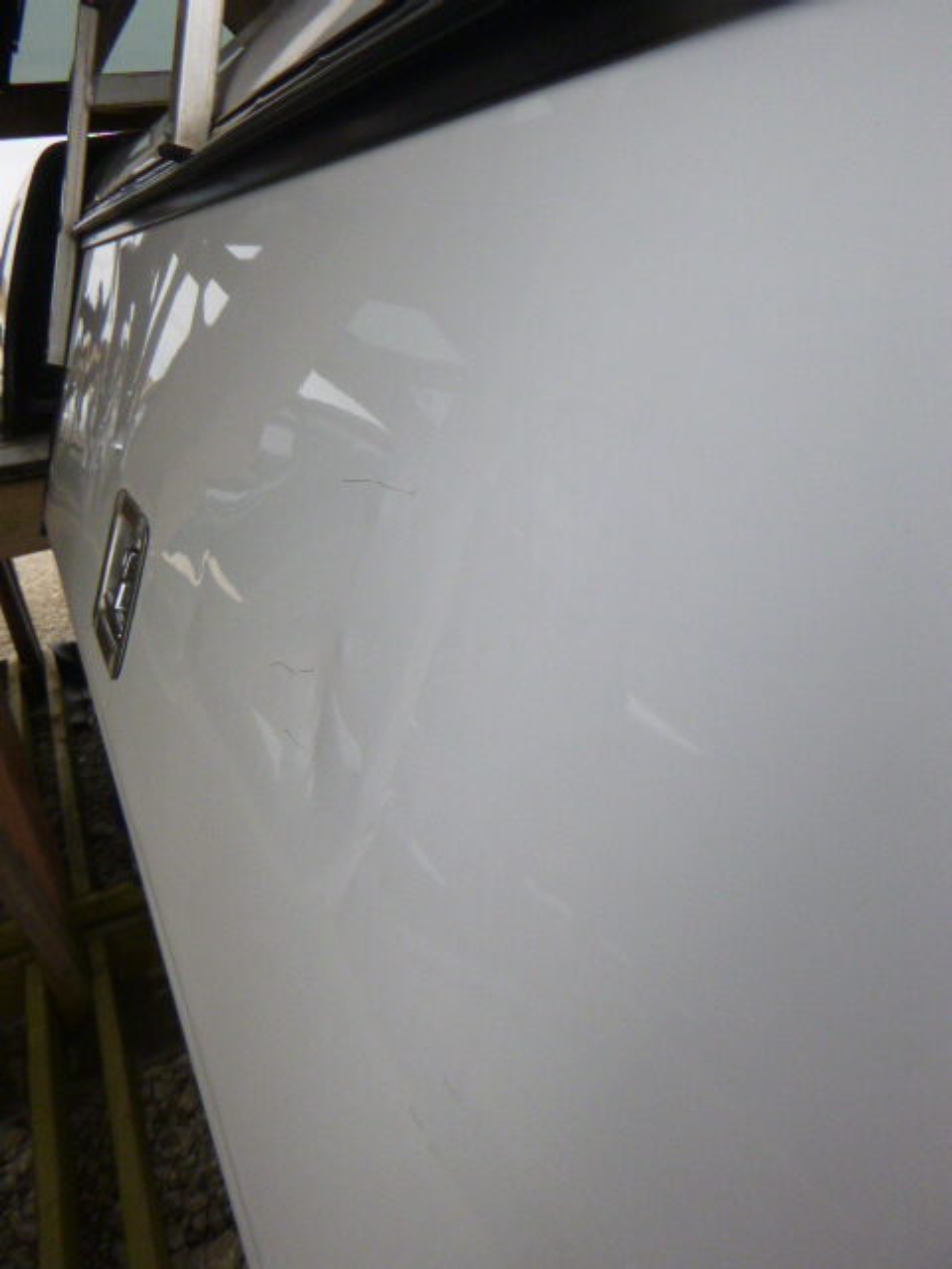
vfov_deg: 69.4
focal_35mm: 25
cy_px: 634
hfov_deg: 54.9
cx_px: 476
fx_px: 917
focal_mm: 4.5
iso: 250
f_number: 3.9
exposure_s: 1/500
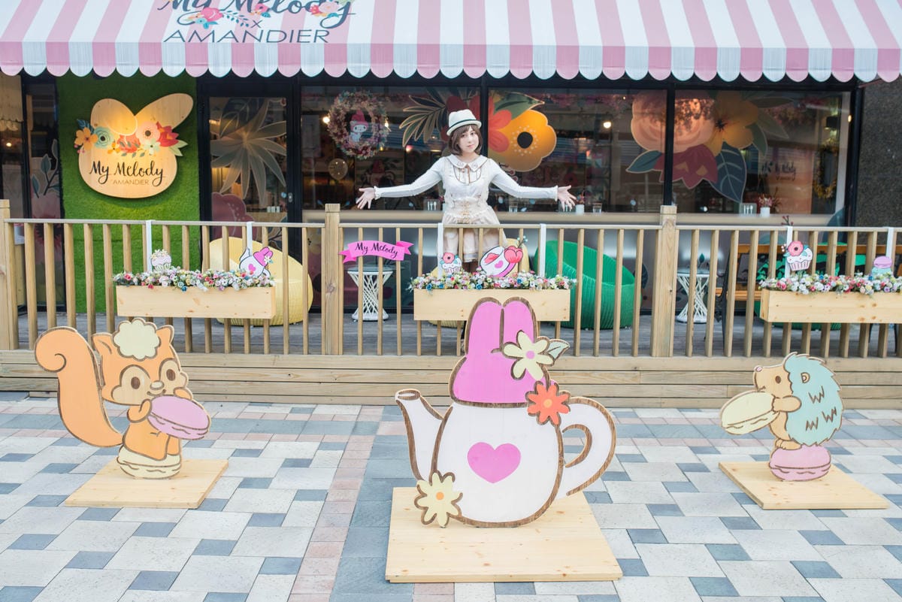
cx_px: 451
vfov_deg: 37.9
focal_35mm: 35
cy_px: 301
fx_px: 877
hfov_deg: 54.4
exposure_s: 1/100
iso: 400
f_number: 5
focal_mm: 35
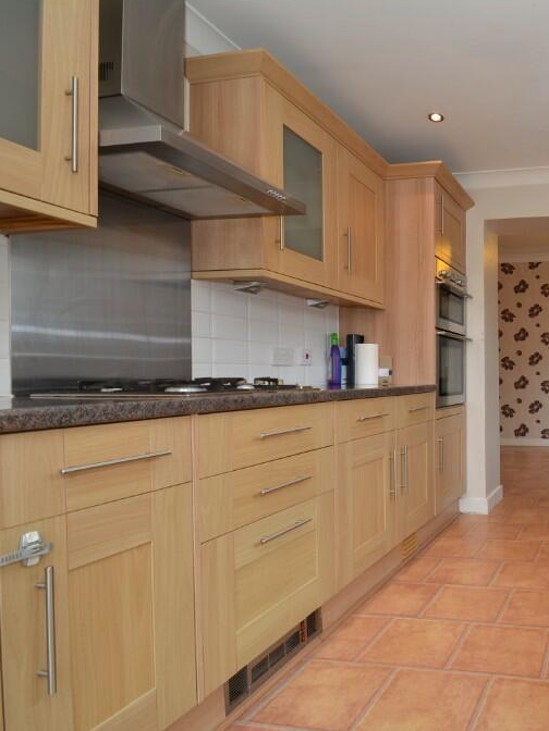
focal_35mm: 22
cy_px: 364
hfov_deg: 50.4
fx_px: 465
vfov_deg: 76.4
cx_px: 539
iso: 100
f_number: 6.3
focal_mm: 10
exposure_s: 1/15
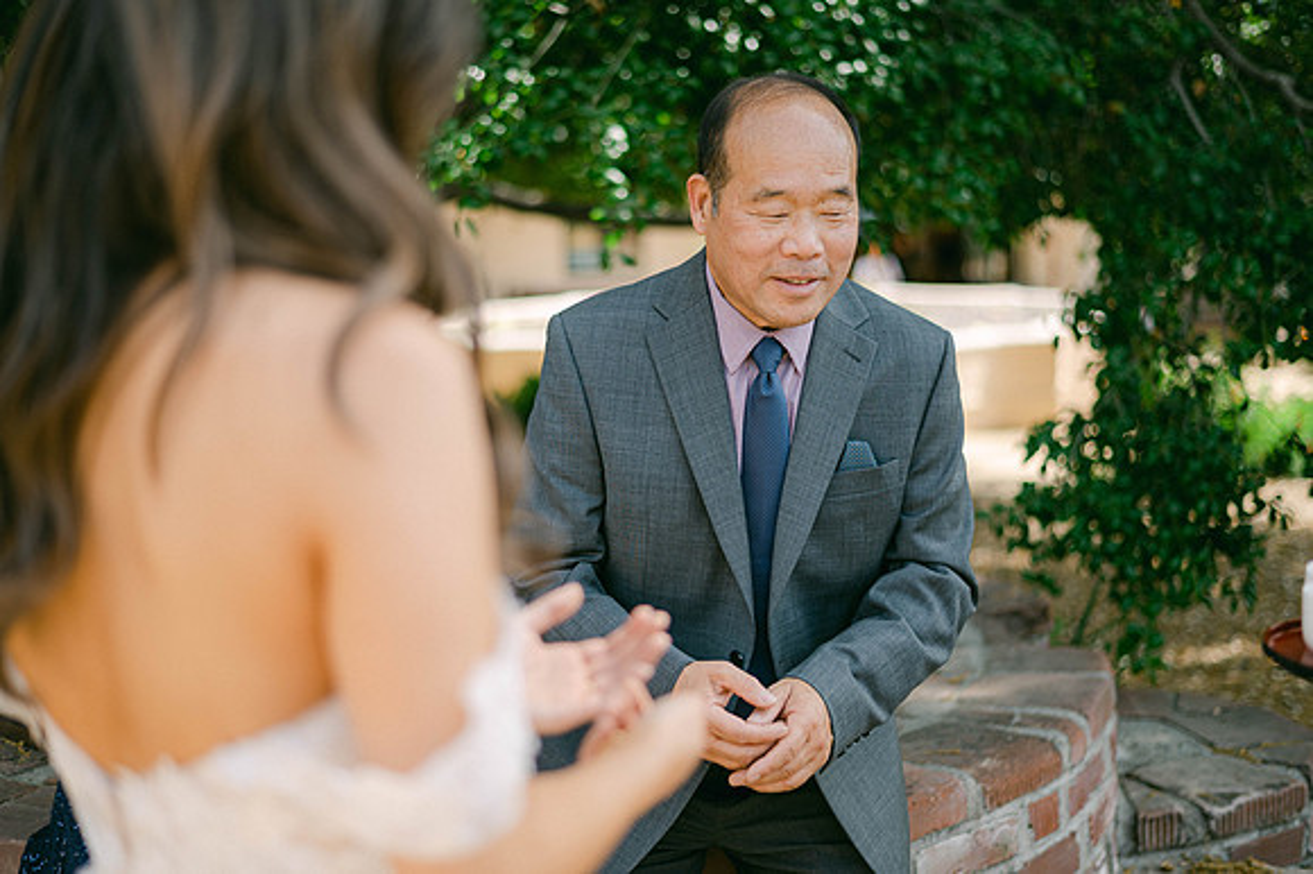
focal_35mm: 50
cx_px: 656
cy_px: 437
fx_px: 1823
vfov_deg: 27.0
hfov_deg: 39.6
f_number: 2
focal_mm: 50
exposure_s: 1/1000
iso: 100
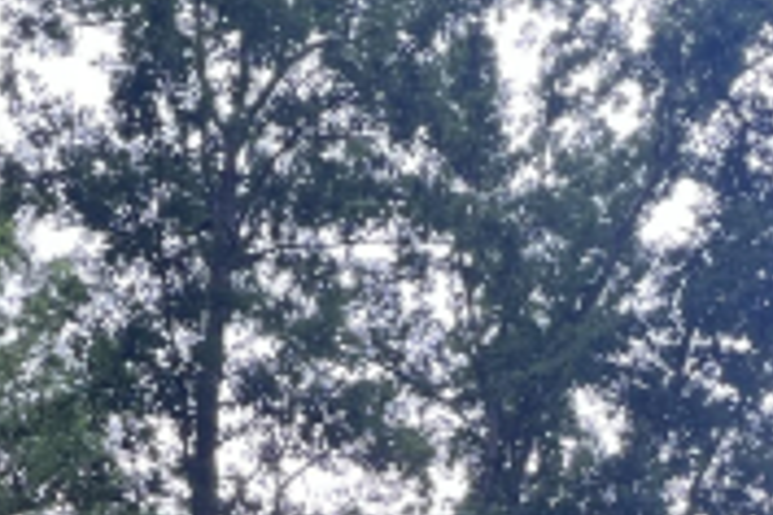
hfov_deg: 38.2
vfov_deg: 19.7
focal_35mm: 51
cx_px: 229
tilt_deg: +3.5
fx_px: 1095
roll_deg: +1.5
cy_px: 921
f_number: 1.8
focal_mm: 1.57
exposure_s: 1/99
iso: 64
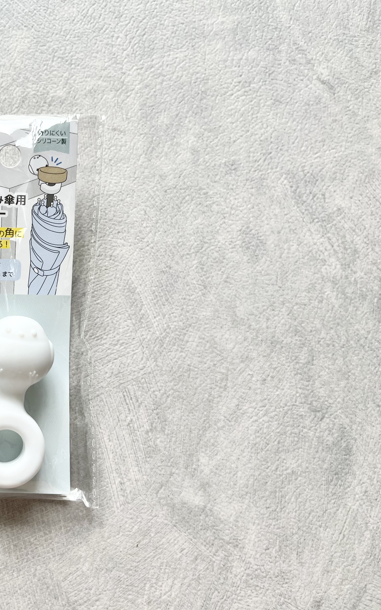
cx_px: -15
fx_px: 615
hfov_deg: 31.4
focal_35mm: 37
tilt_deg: -82.6
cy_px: 307
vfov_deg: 52.7
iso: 40
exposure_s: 1/180
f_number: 1.6
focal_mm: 5.1
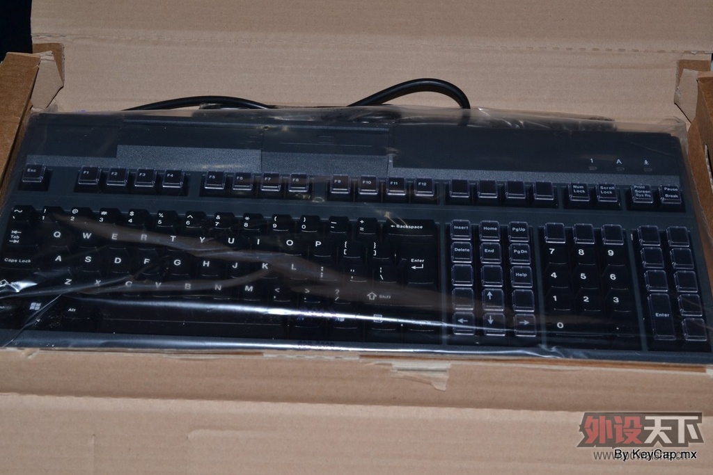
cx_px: 356
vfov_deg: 22.6
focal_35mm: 60
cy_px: 238
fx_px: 1188
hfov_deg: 33.4
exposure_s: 1/60
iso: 100
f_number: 8
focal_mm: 40
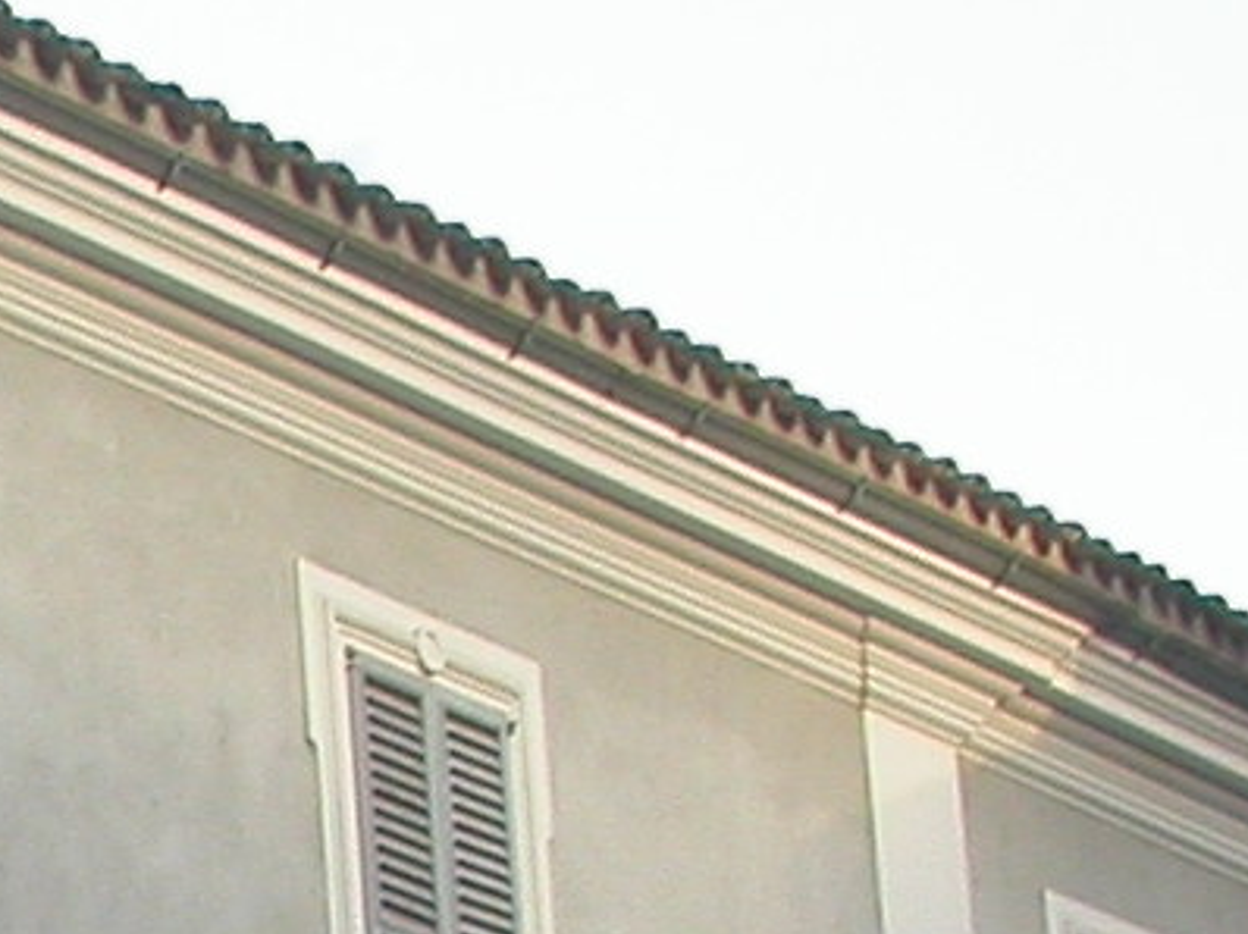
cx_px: -1477
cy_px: 1608
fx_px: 7819
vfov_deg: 6.7
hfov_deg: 8.5
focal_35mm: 217
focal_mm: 7.85
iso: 100
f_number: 4.2
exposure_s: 1/113
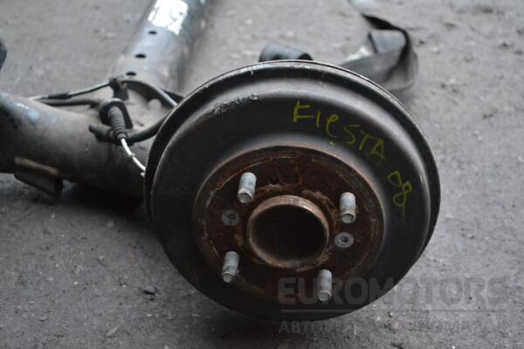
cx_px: 262
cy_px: 174
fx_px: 742
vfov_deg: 26.5
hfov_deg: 38.9
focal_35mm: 51
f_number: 5
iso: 3200
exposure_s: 1/25
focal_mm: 34
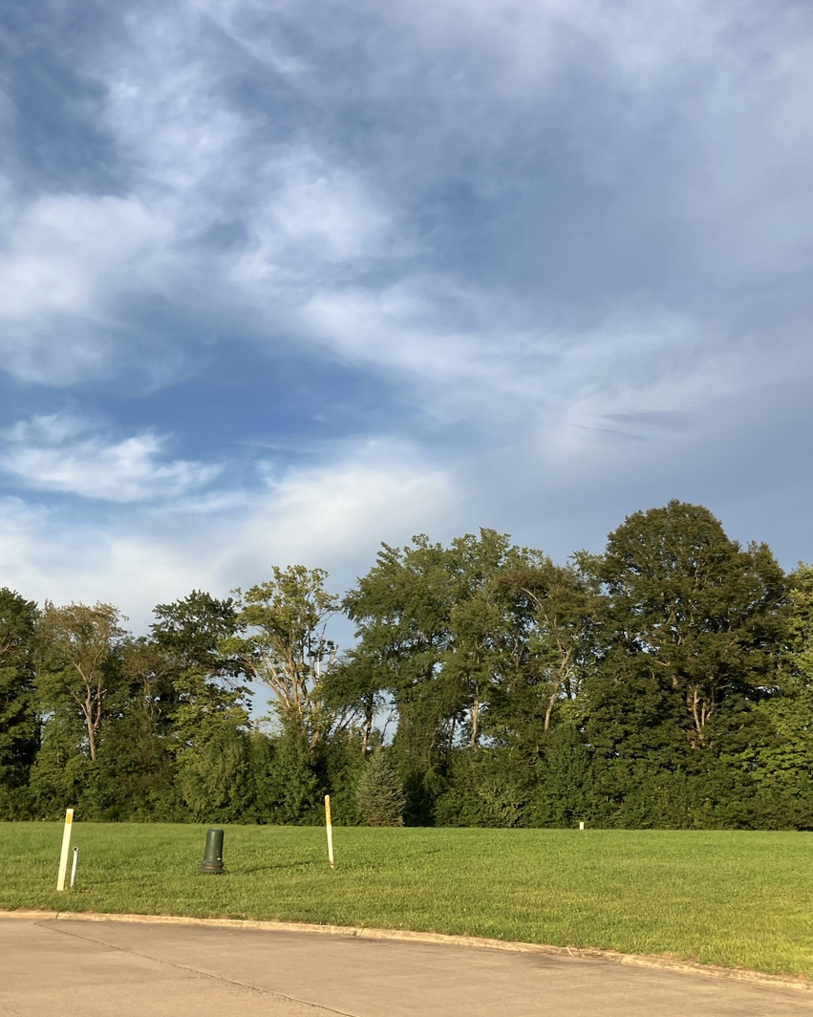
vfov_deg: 49.1
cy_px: 504
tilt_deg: +19.4
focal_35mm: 37
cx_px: 406
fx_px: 1113
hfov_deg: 40.1
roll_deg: -3.3
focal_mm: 3.99
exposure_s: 1/1012
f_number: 1.8
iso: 32
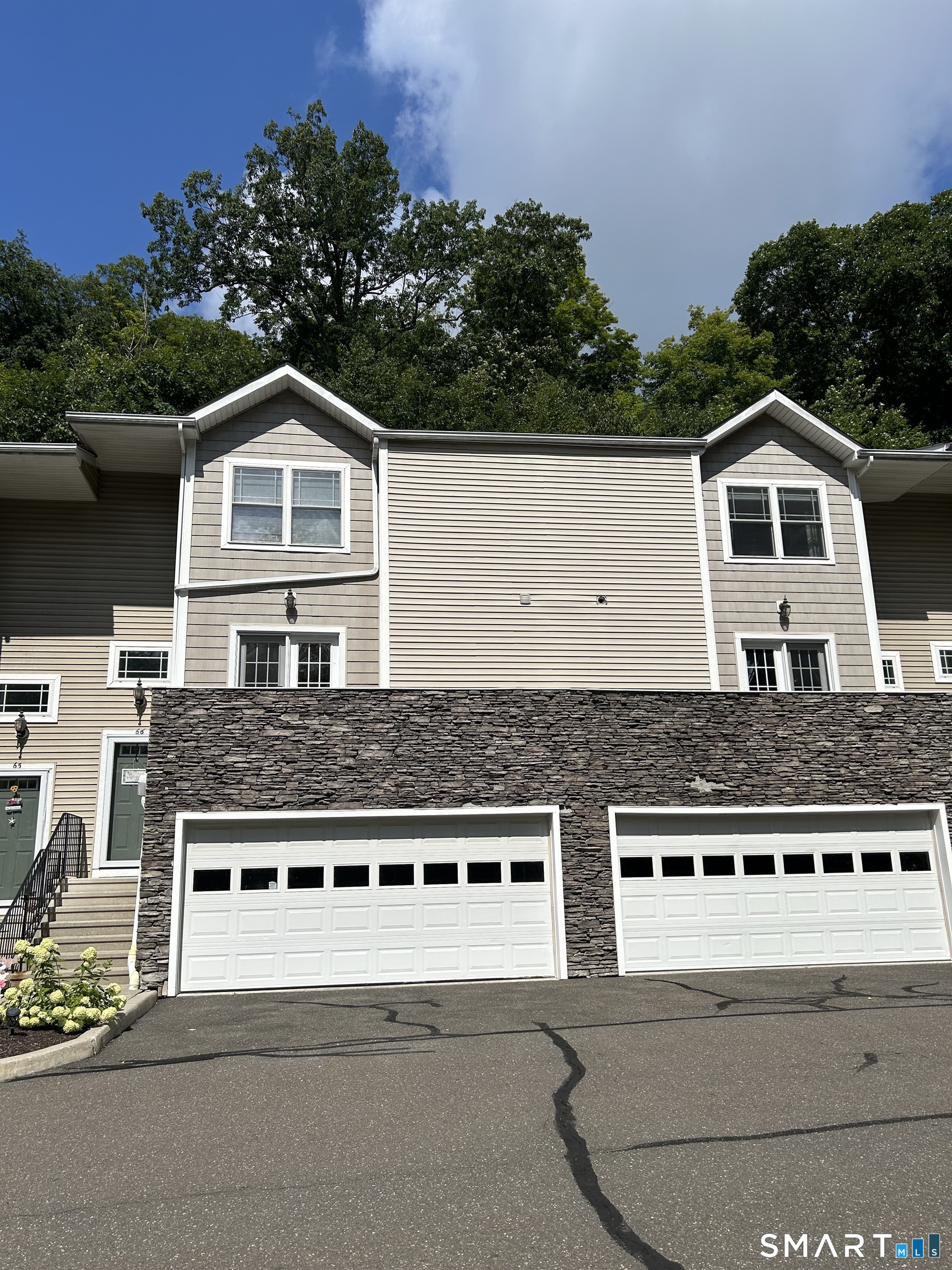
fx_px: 953
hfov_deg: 53.1
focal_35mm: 26
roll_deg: +1.8
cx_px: 476
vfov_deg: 67.3
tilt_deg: +15.2
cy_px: 635
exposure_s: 1/8696
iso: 50
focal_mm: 5.7
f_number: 1.5
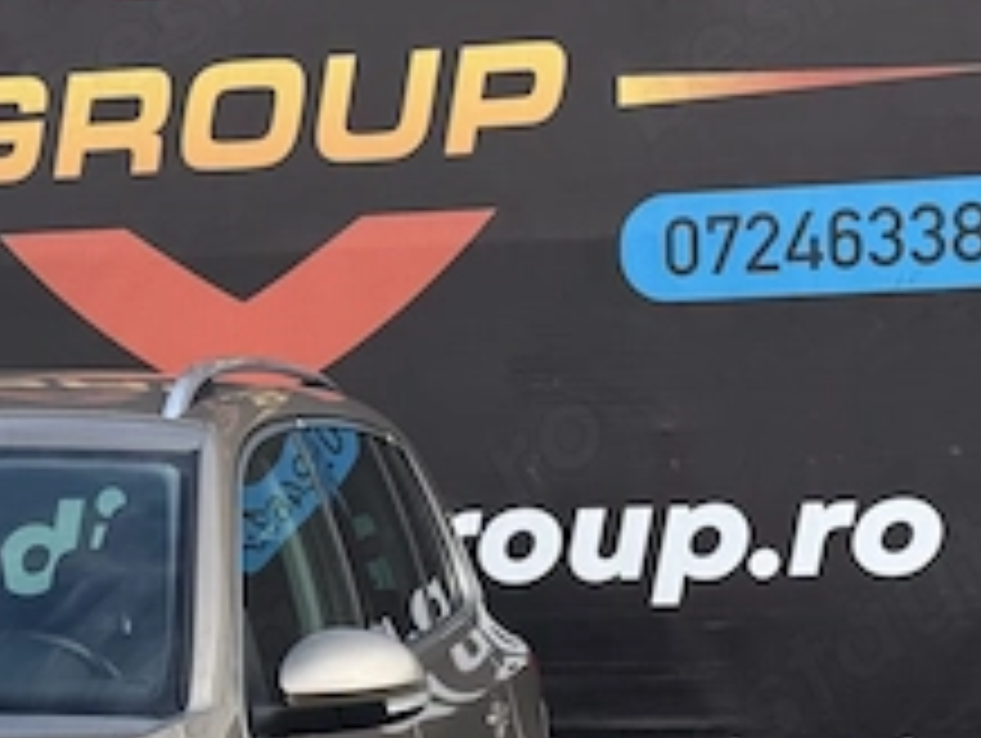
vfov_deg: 11.2
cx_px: 68
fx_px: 3745
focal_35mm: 132
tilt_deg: -1.1
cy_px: 666
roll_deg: +1.2
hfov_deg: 14.7
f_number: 1.78
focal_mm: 6.76
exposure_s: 1/1724
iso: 64
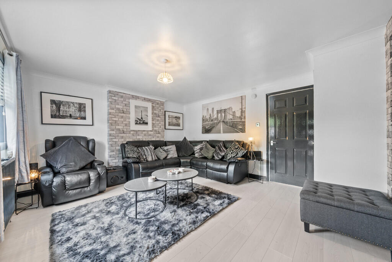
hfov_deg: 112.6
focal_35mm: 12
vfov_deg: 90.1
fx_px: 131
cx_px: 196
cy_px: 131
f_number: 9
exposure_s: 1/1.67
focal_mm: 12
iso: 1000
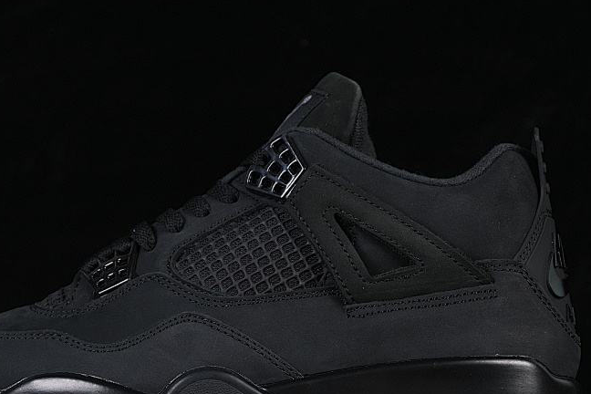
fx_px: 2052
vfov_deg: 11.0
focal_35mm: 125
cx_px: 234
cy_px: 260
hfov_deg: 16.4
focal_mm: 50
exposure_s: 1/60
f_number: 6.3
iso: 160
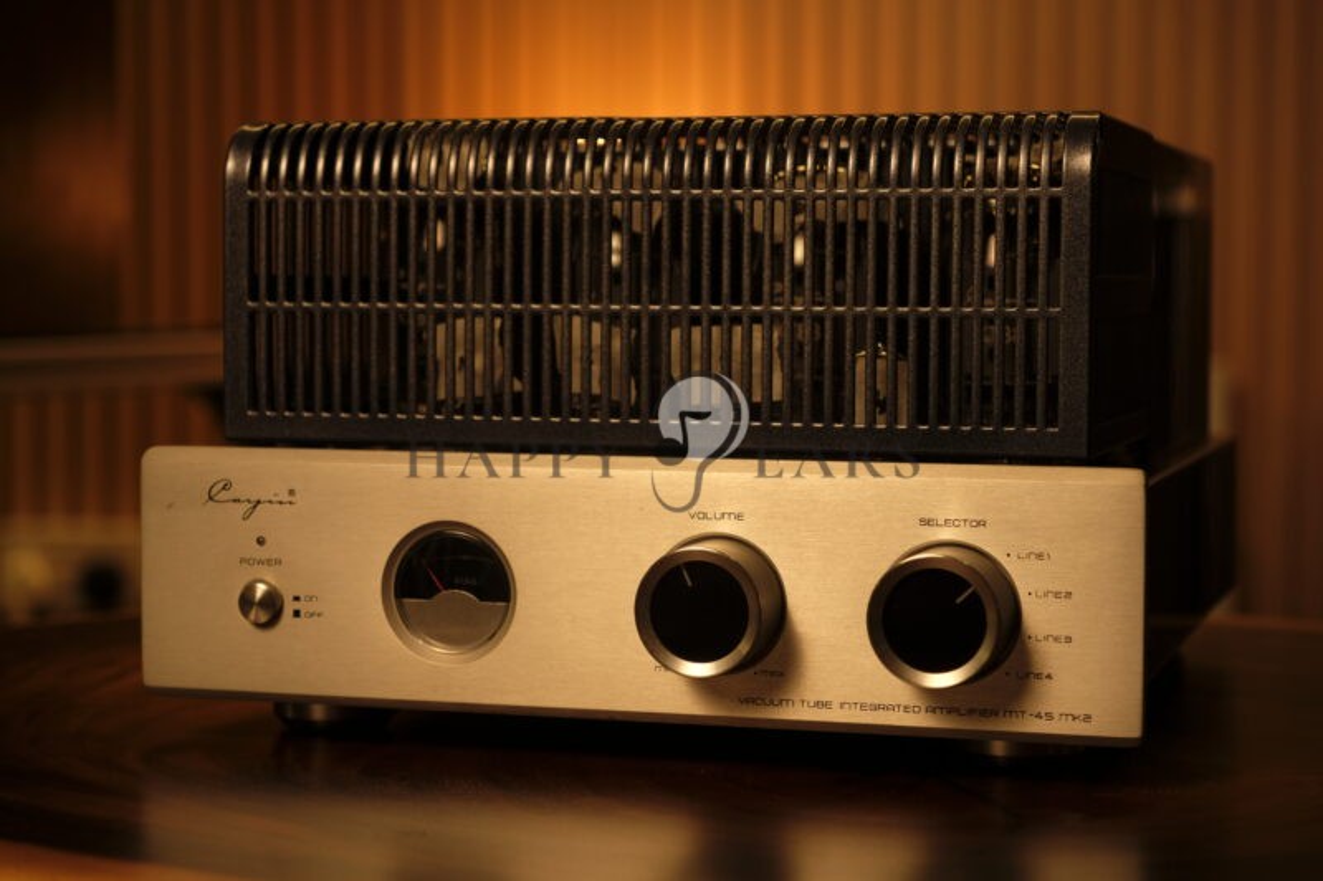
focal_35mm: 70
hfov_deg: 28.8
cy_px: 440
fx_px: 2572
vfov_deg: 19.4
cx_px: 662
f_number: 4
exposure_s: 1/15
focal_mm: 46.5
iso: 200
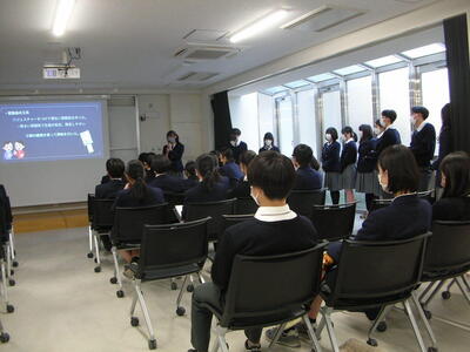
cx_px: 235
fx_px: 475
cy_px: 176
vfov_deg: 40.7
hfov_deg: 52.6
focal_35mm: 35
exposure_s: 1/11.7
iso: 50
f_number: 2.8
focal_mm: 5.8
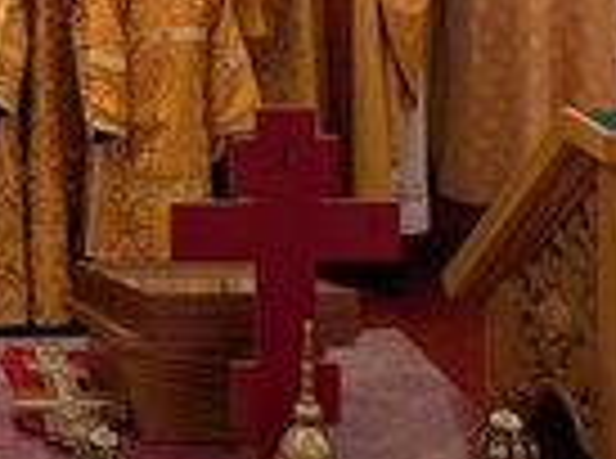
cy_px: -522
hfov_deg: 15.3
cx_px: -407
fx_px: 2041
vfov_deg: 11.3
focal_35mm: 115
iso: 29
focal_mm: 6.9
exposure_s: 1/27.8
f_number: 1.68
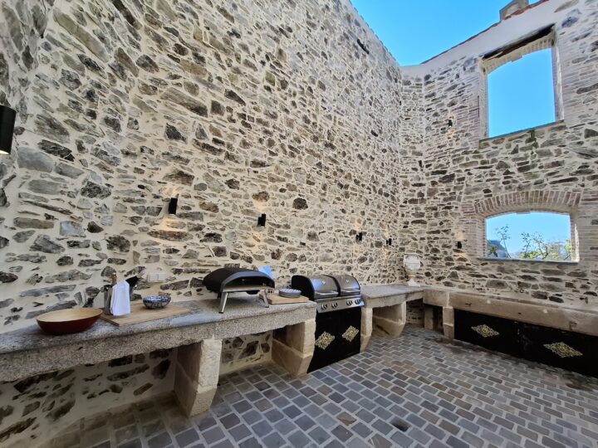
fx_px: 225
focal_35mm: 13
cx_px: 299
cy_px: 224
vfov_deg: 89.9
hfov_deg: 106.2
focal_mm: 1.74
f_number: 2.2
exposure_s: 1/344
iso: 40
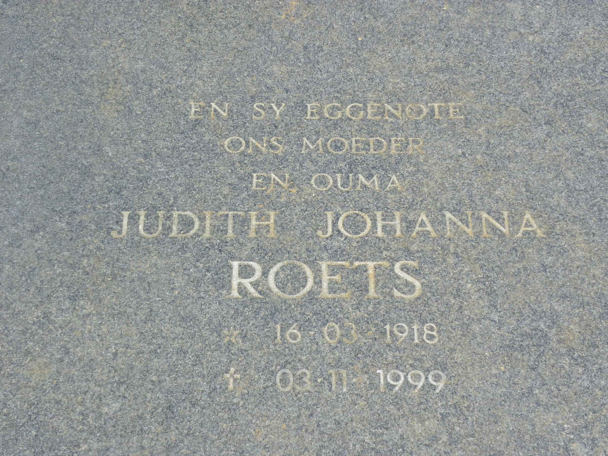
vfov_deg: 20.7
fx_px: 1247
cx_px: 304
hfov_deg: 27.4
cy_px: 228
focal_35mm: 71
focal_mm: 12.6
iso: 64
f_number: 3.5
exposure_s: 1/125
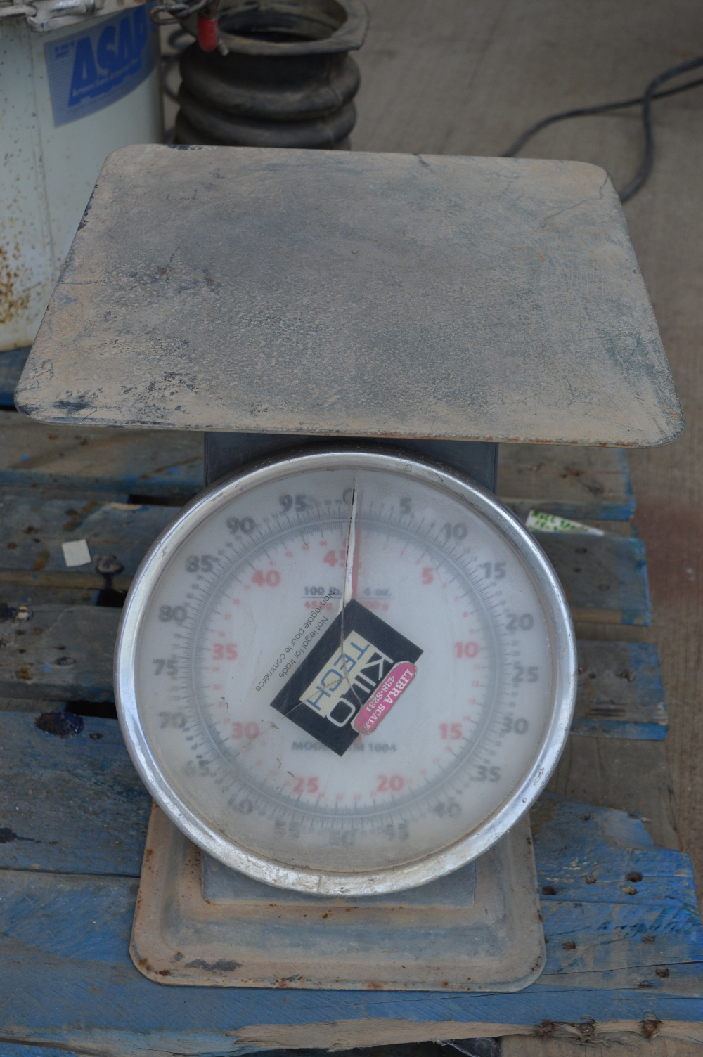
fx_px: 1408
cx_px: 352
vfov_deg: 41.1
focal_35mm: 48
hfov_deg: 28.0
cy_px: 528
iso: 100
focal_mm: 32
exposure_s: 1/160
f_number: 6.3
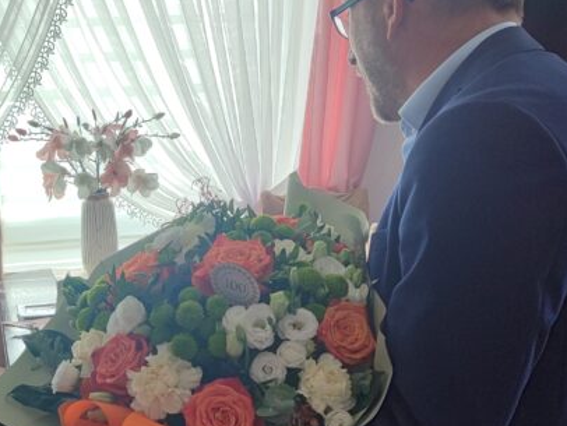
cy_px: 352
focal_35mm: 63
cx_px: 169
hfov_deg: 30.4
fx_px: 1033
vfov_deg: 22.9
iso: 53
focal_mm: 5.95
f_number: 1.89
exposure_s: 1/50
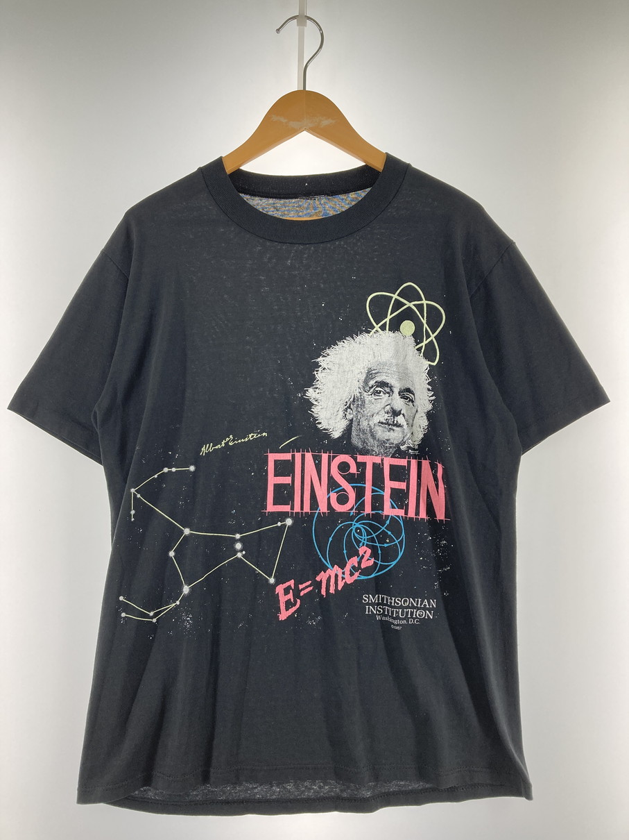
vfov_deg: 63.5
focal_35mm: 28
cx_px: 314
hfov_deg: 49.7
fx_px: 679
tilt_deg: -17.2
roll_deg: -0.7
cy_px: 420
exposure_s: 1/100
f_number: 1.8
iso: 50
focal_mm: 3.99
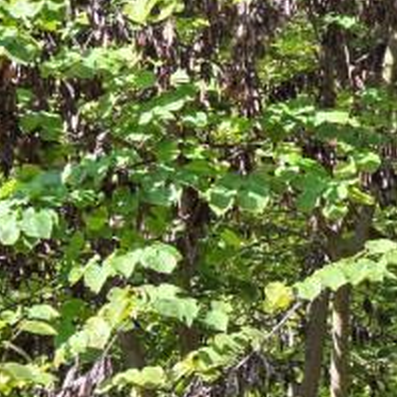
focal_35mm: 193
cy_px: 407
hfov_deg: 8.3
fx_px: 2504
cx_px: 974
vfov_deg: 9.0
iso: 160
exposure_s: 1/250
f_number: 5.6
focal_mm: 30
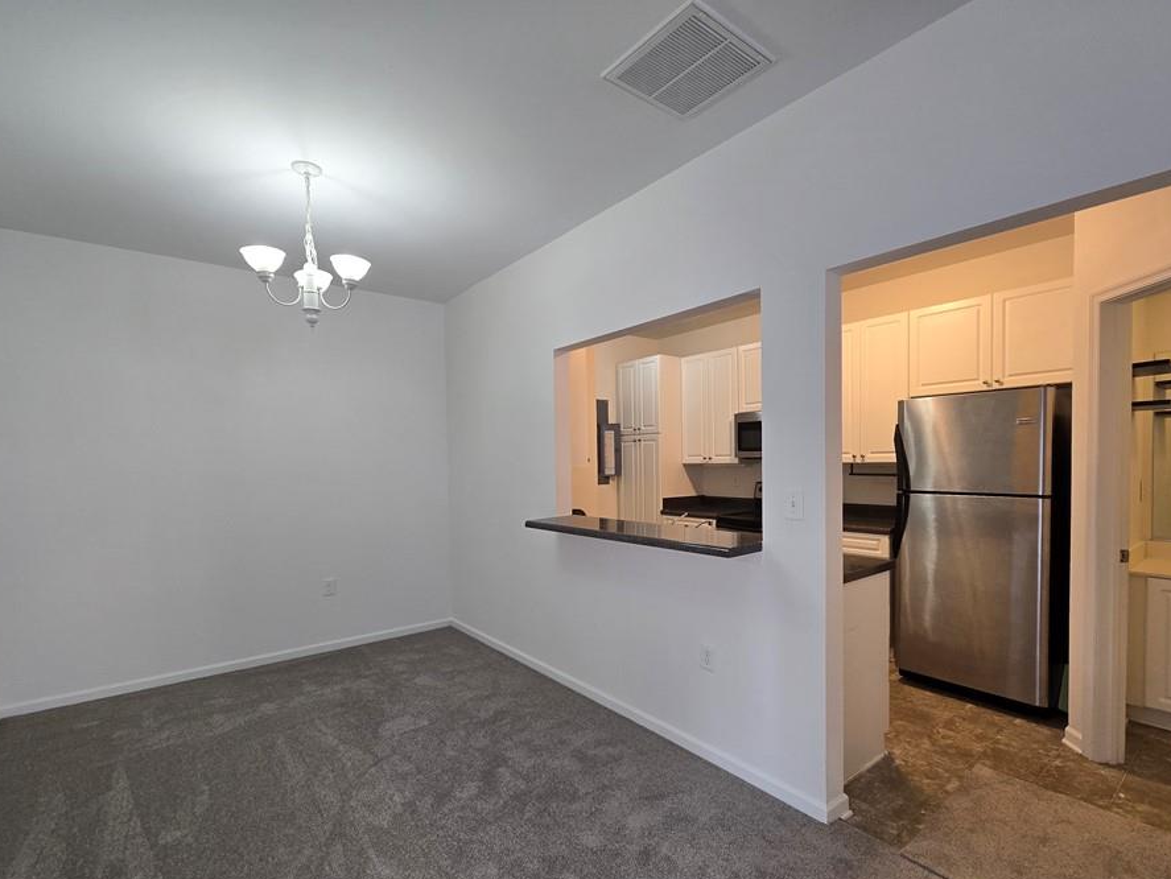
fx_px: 508
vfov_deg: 81.6
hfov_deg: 98.1
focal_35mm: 15
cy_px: 475
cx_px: 594
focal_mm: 2.2
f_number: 2.2
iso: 125
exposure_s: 1/60
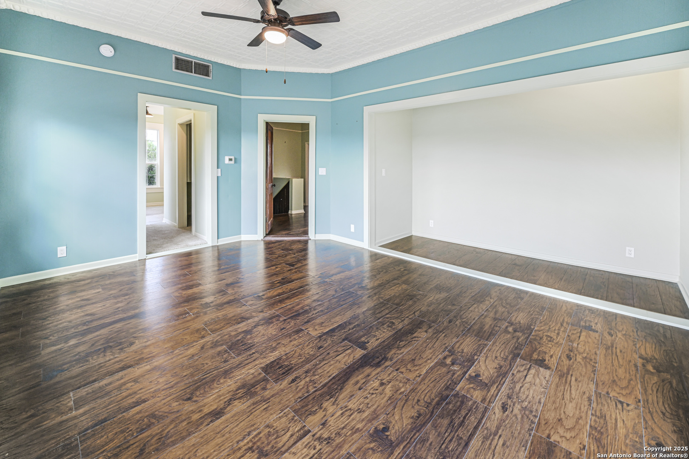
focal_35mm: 14
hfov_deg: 104.3
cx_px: 344
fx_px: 268
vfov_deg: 81.2
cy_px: 230
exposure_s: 1/15
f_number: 10
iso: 280
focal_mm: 14
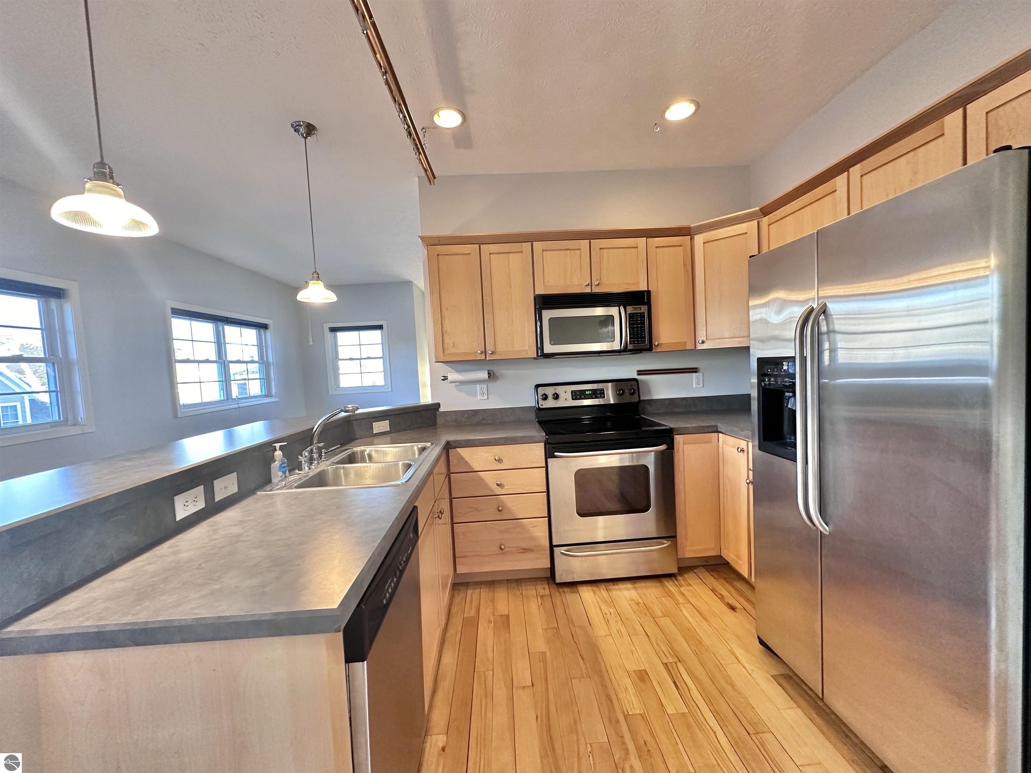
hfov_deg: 102.1
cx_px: 516
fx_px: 417
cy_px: 386
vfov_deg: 85.7
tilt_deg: -3.6
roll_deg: +2.9
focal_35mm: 14
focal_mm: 2.22
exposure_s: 1/60
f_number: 2.2
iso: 320
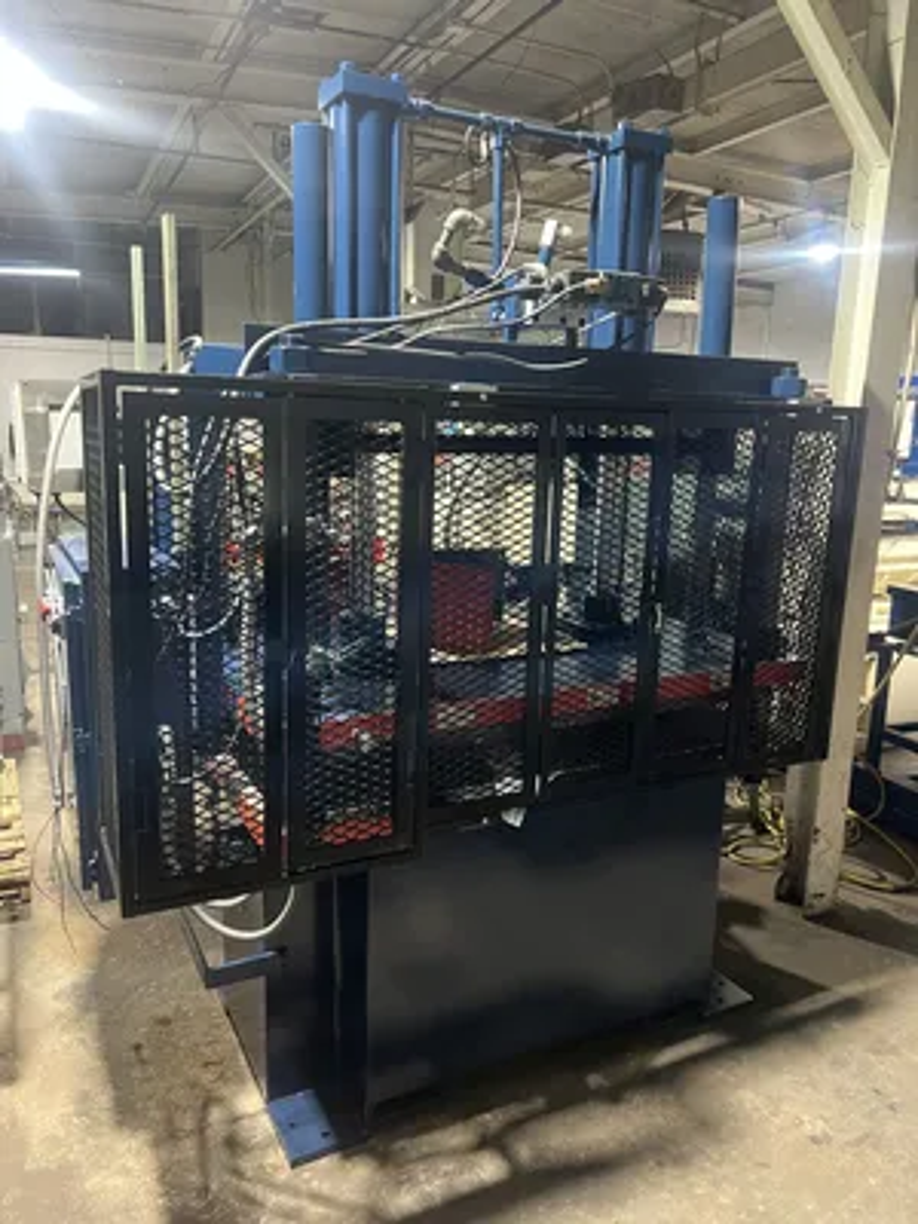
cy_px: 612
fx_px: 919
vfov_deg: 67.3
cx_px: 459
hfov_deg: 53.1
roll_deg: -1.2
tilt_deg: -10.3
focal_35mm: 26
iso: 250
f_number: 1.5
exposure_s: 1/60
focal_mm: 5.7
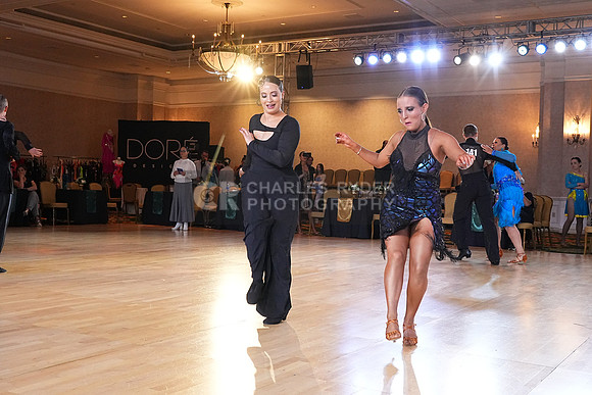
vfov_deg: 31.9
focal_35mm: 42
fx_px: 691
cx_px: 296
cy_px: 198
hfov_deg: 46.4
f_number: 6.3
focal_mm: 28
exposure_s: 1/200
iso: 5000
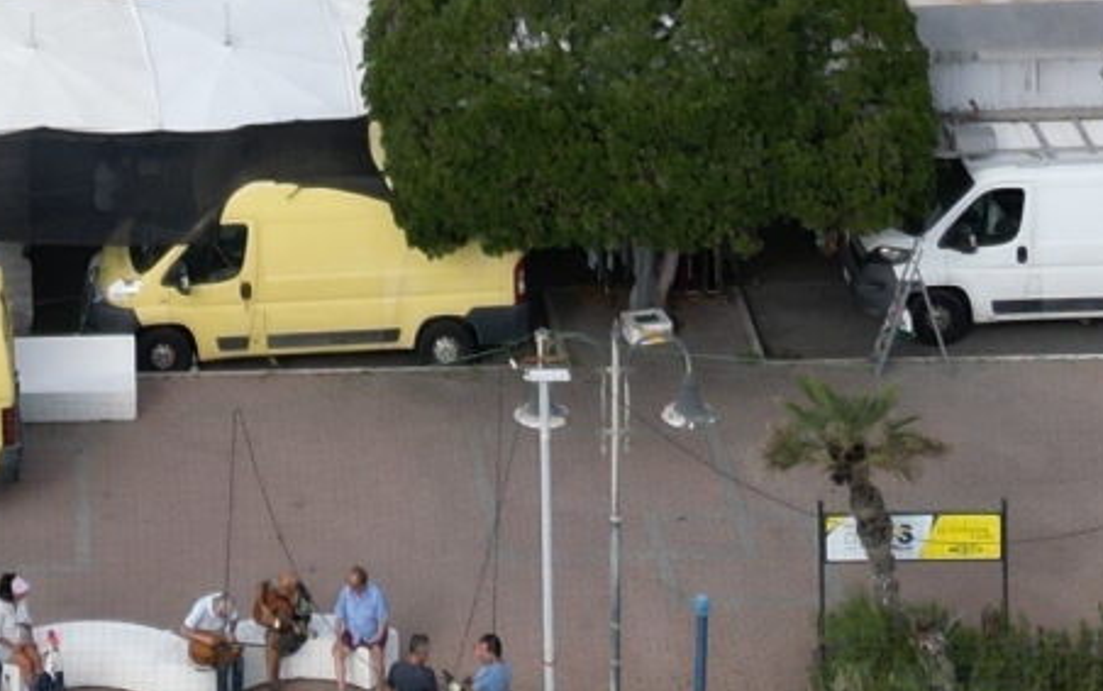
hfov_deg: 14.4
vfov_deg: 7.8
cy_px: -1472
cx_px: 122
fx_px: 4331
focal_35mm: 144
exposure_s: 1/2500
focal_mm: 6.72
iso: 110
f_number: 1.7
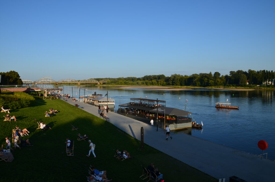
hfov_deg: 67.5
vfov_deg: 47.7
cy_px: 91
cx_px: 138
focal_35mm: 27
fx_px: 206
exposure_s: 1/250
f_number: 8
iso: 125
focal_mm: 18
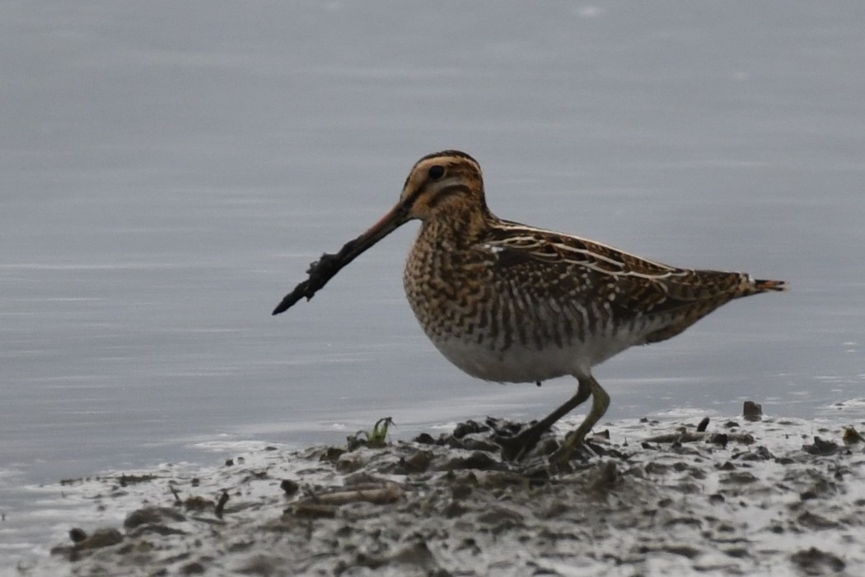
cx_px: 432
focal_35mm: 750
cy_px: 288
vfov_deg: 1.8
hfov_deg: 2.7
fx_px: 18019
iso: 800
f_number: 5.6
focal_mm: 500
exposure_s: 1/2000
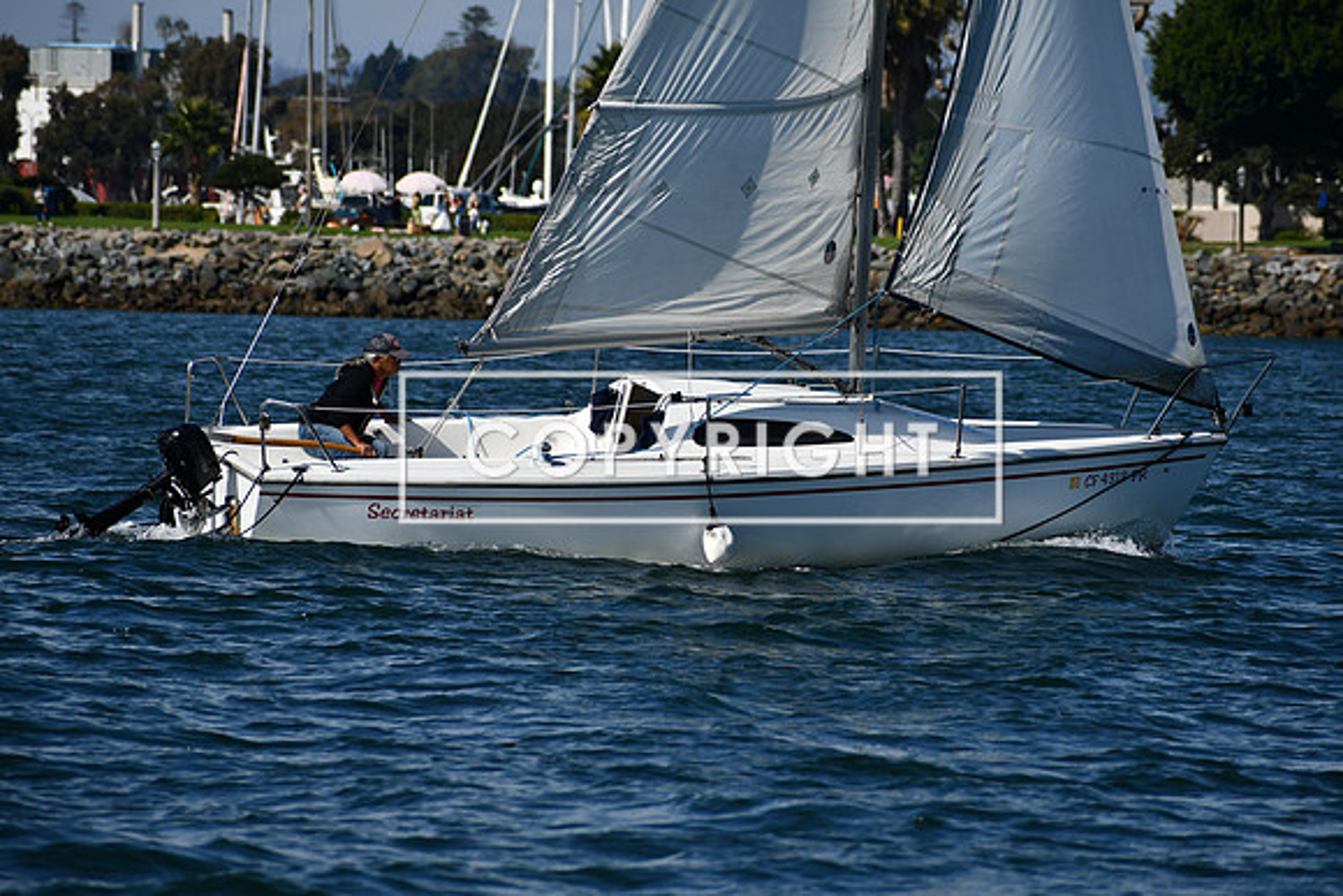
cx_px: 672
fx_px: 13433
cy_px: 448
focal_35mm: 360
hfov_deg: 5.7
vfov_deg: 3.8
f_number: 7.1
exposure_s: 1/1600
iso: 200
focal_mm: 240
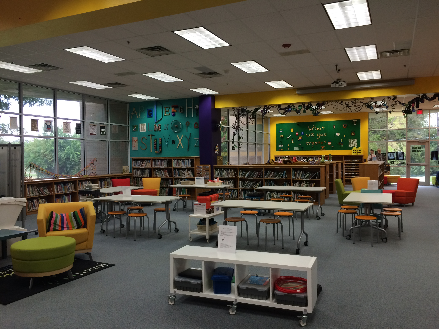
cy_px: 164
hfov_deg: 61.7
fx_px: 368
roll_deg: +2.2
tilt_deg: -1.6
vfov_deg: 48.2
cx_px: 220
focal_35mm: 29
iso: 50
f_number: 2.2
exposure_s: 1/30
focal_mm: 4.15
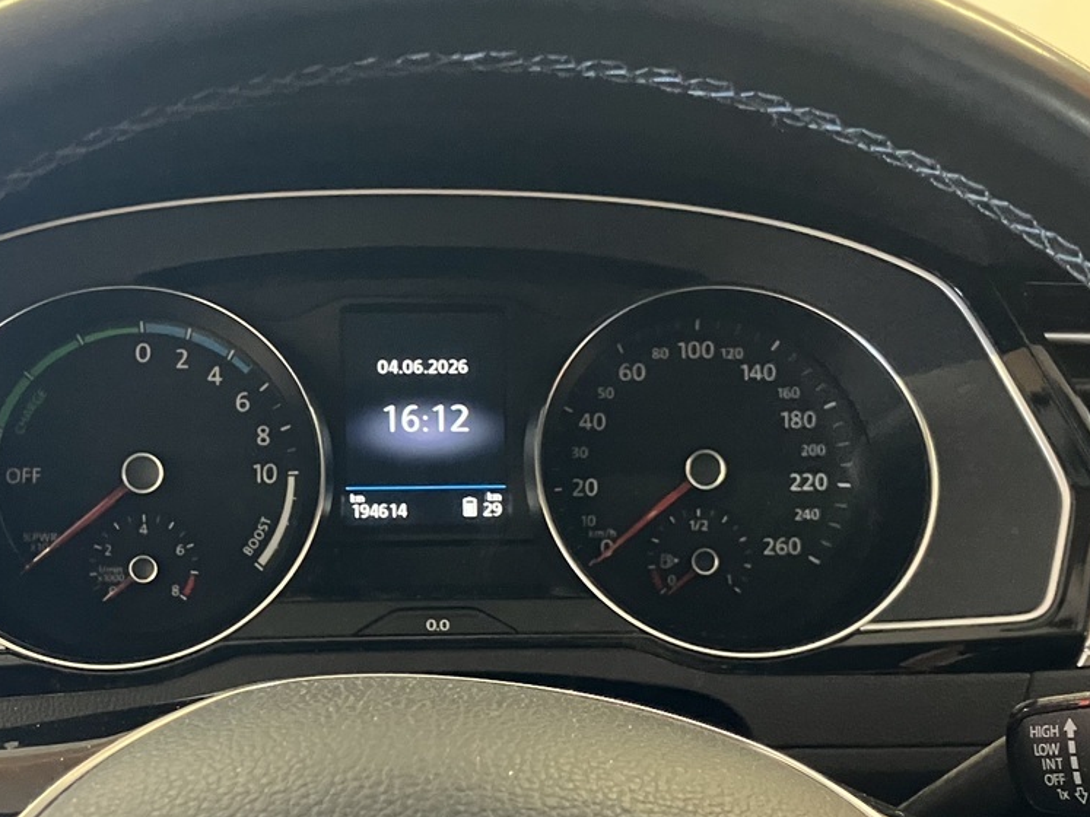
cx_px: 474
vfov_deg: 27.0
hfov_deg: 35.5
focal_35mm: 54
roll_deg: -1.2
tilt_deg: -17.8
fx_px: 1700
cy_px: 496
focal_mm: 3.99
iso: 400
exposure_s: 1/25
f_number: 1.8
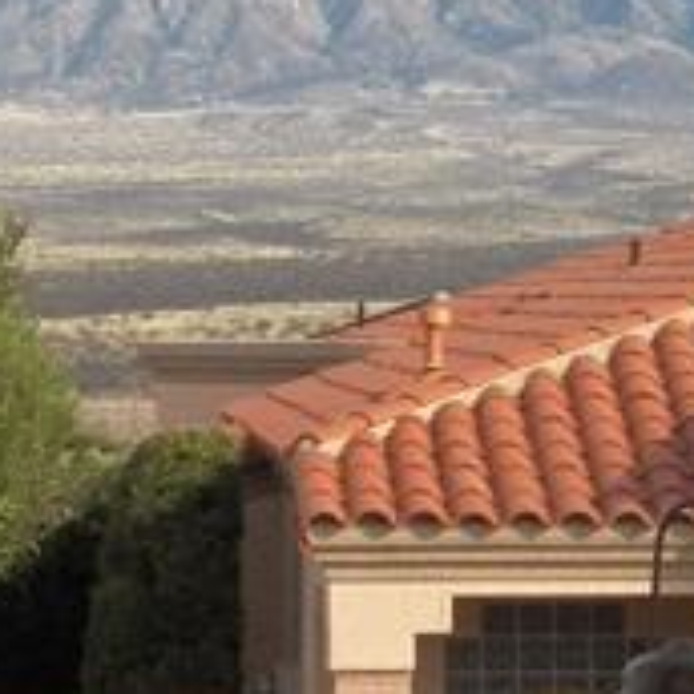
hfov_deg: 6.1
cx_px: 573
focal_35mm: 288
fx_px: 6533
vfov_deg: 6.1
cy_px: 440
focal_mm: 10
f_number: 4
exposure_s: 1/1600
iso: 125
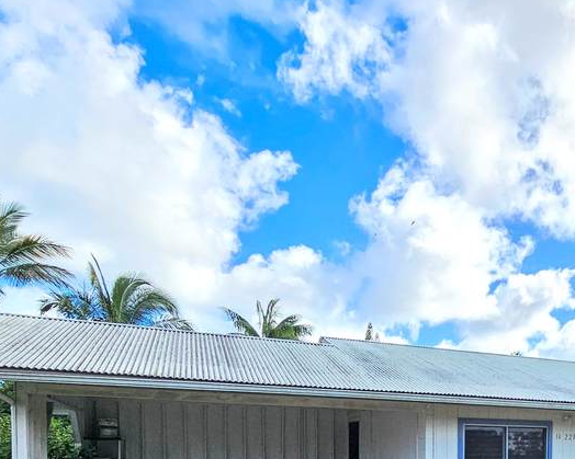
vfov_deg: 40.9
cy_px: 462
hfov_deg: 51.3
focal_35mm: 31
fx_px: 527
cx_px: 505
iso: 50
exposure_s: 1/1380
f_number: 2.2
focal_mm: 2.2
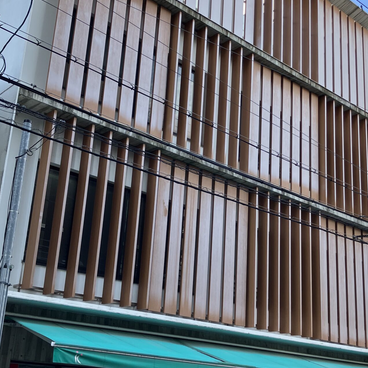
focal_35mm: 50
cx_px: 195
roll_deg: -3.3
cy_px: 190
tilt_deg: +19.1
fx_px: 601
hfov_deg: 34.0
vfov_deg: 34.0
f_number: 1.8
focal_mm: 3.99
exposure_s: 1/213
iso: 25
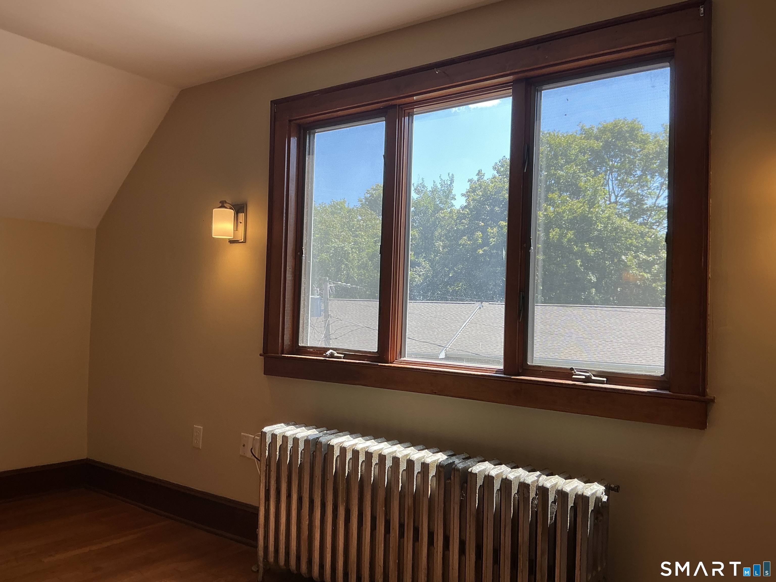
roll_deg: -1.6
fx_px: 628
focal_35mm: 28
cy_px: 291
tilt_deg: +3.3
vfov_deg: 49.7
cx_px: 388
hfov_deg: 63.4
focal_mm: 3
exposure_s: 1/180
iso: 20
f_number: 1.8
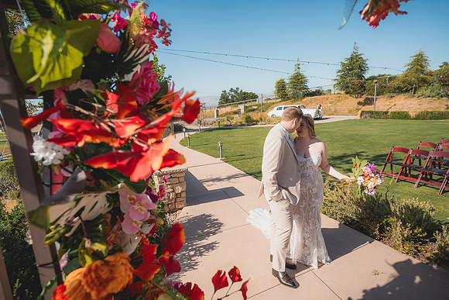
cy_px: 150
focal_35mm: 18
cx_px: 224
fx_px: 225
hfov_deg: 90.0
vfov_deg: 67.4
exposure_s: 1/2000
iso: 125
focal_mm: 18
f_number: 2.8
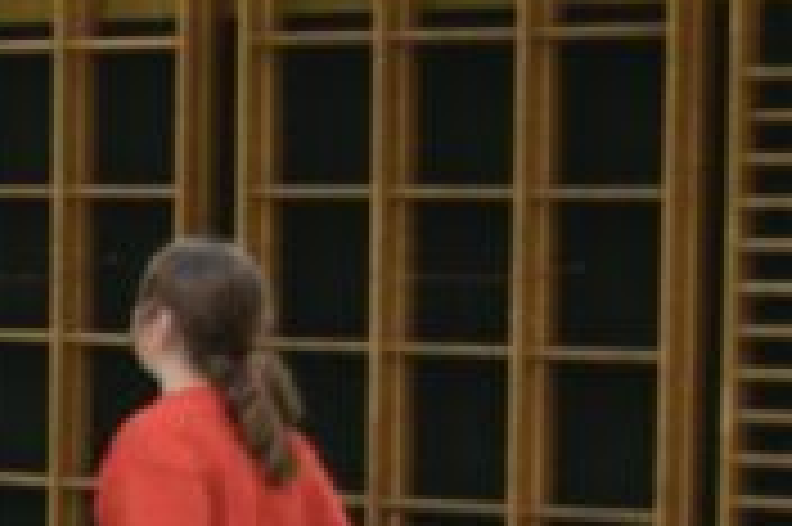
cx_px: -1467
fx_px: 4220
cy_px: 508
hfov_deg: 9.0
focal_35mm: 192
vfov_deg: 7.1
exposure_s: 1/400
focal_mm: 22
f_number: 4
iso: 1600
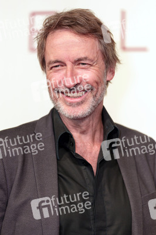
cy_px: 118
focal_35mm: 137
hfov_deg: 10.0
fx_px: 892
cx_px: 78
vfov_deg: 15.0
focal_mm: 137
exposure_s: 1/250
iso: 320
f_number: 2.8
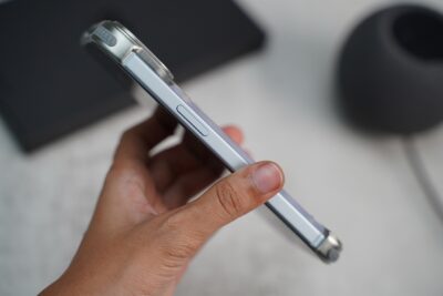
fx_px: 763
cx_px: 222
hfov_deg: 32.4
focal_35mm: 62
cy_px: 148
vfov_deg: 21.9
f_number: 4
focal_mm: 62
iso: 800
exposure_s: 1/80
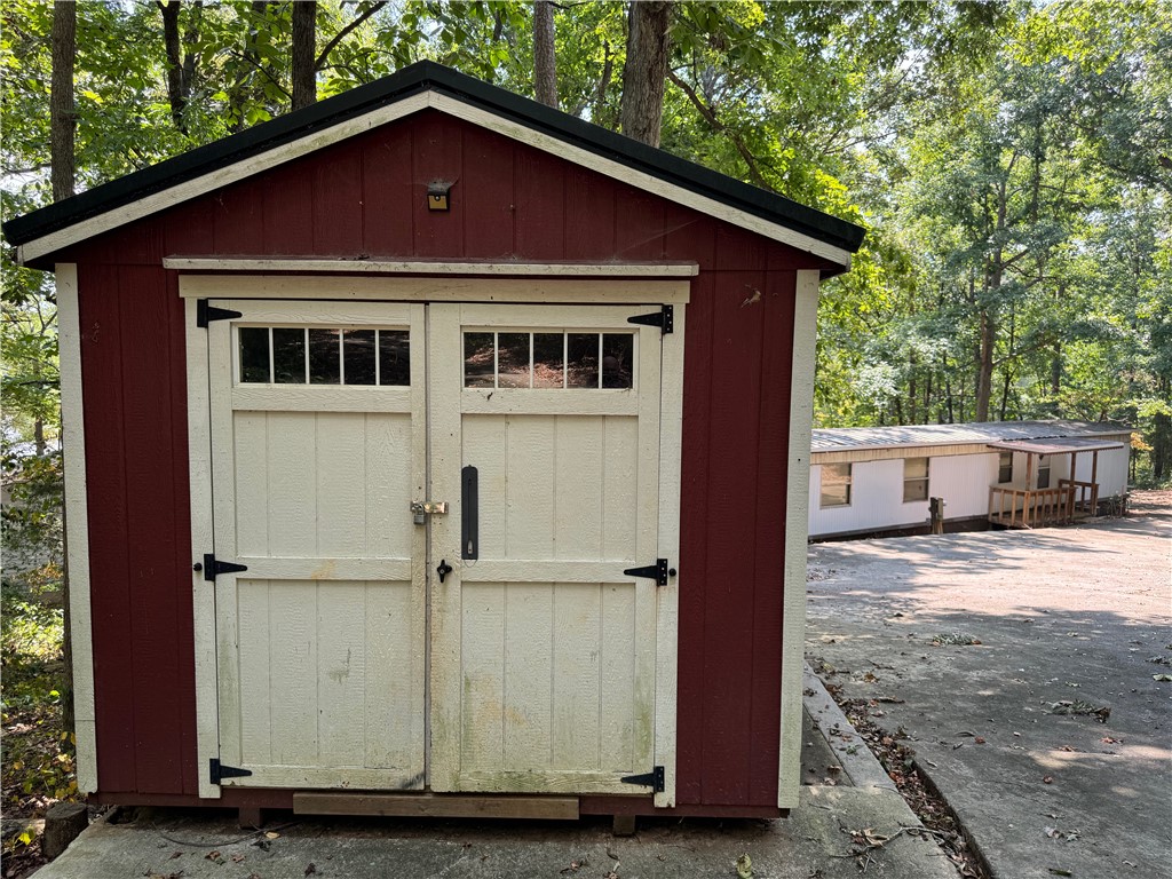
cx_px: 586
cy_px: 440
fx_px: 813
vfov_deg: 56.8
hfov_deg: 71.6
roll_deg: -1.2
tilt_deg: -5.8
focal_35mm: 24
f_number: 1.78
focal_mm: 6.76
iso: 64
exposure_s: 1/247
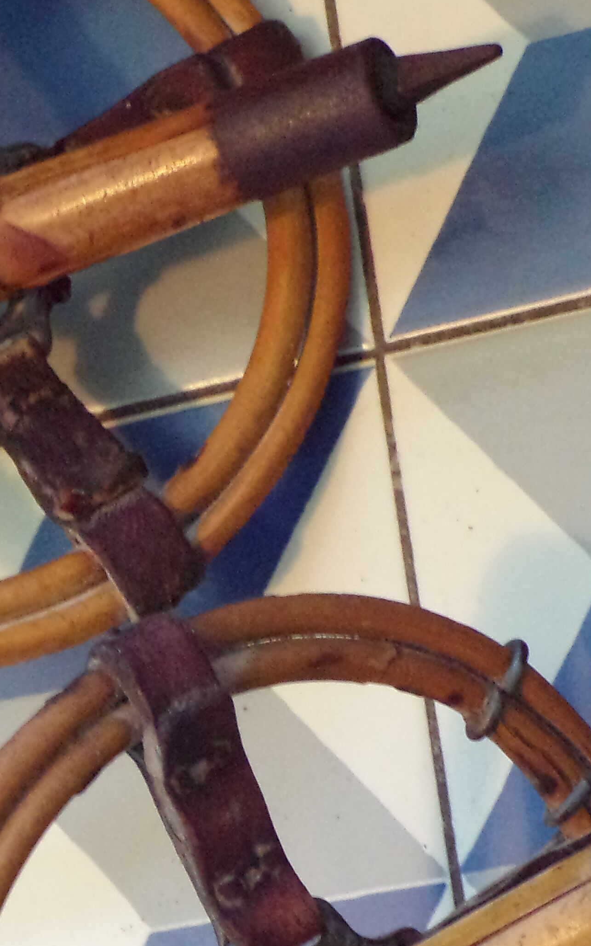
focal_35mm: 133
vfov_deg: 15.7
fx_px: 3429
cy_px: 658
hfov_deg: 9.8
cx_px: 199
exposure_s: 1/17
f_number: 3.7
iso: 673
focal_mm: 10.1
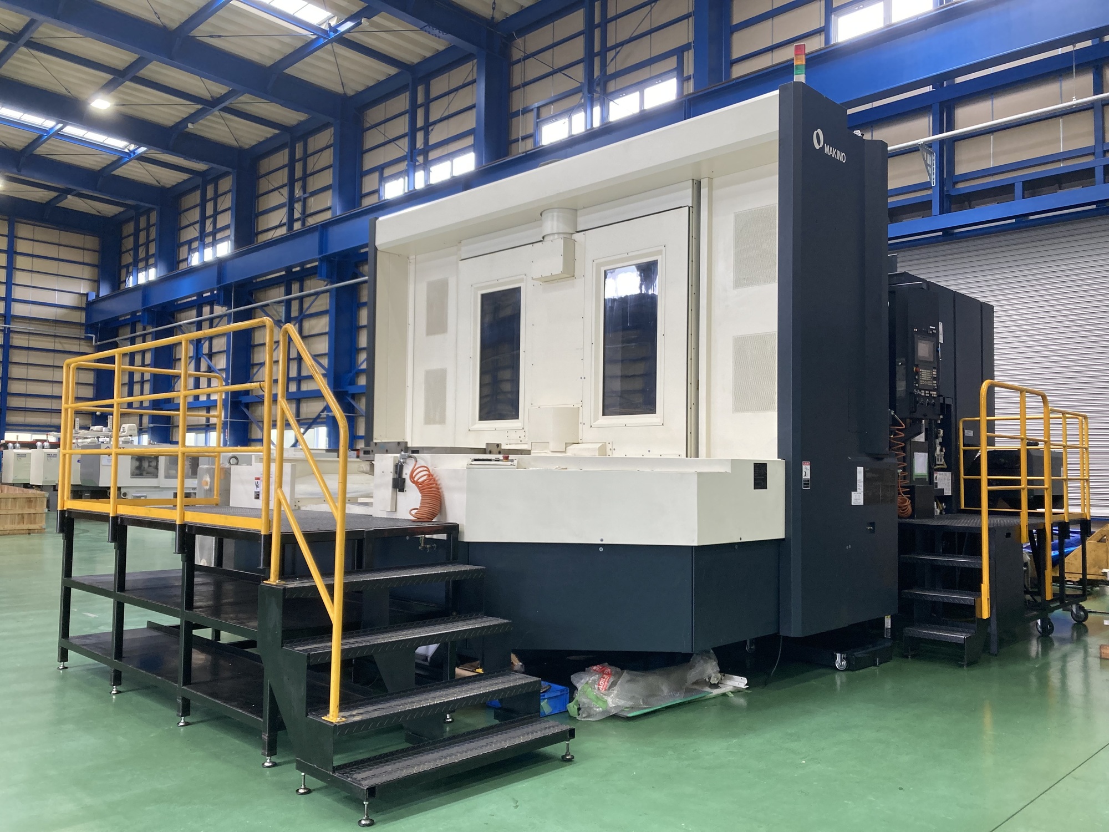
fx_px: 897
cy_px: 416
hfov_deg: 63.4
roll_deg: -2.1
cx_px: 554
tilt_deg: +3.2
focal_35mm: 28
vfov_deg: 49.7
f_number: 1.8
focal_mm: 3.99
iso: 80
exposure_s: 1/121
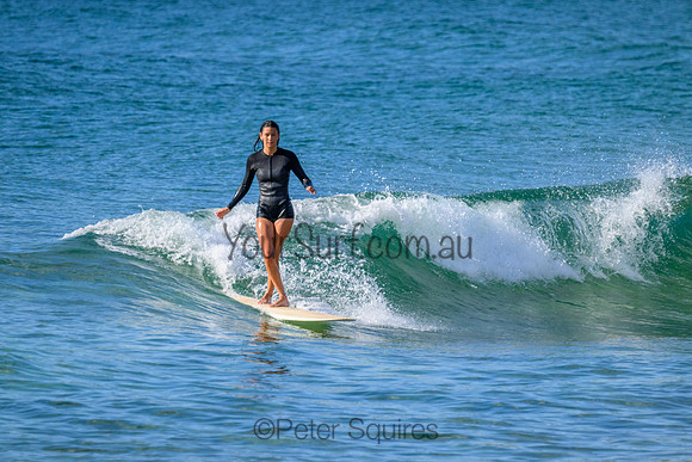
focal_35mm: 660
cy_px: 231
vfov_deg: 2.1
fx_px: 12689
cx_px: 346
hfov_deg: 3.1
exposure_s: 1/2000
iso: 1800
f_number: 11
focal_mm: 660
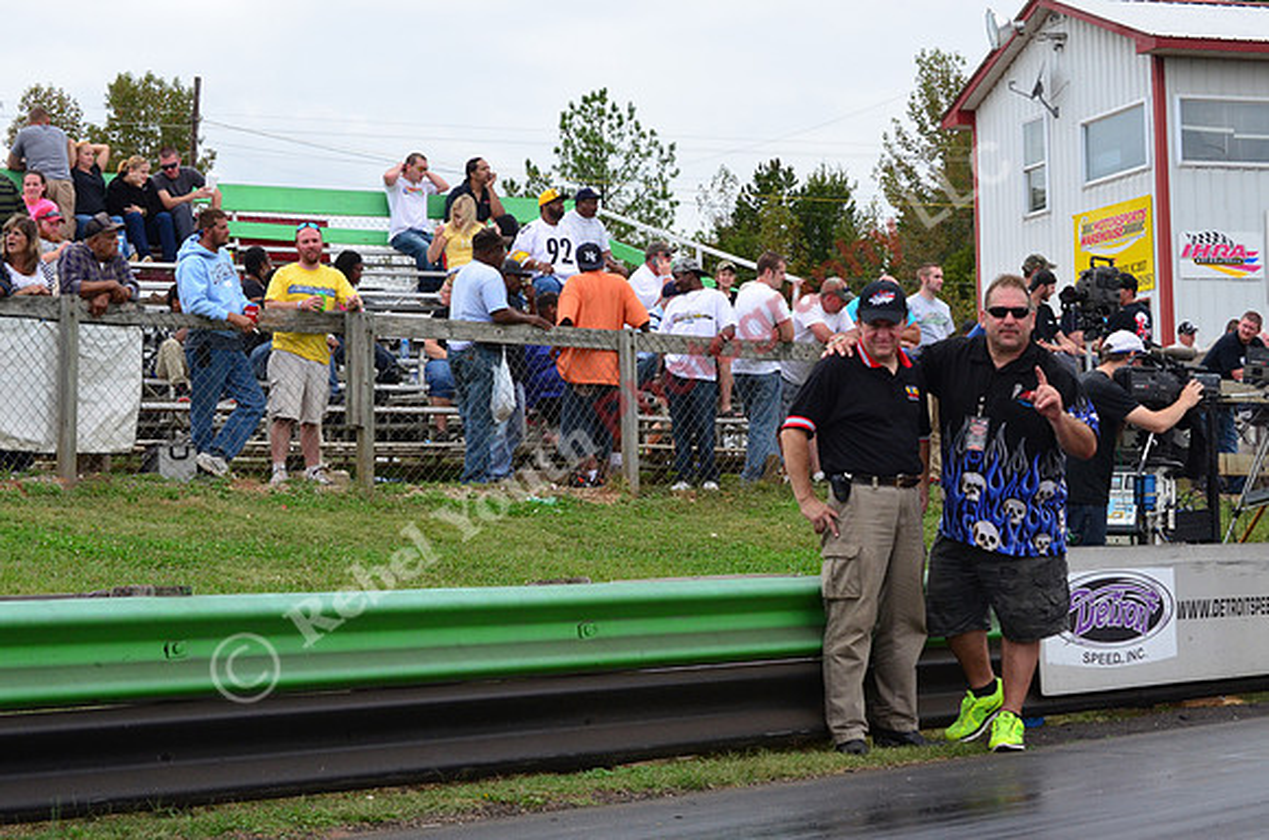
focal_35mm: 82
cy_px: 420
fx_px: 2902
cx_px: 634
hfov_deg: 24.7
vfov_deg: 16.5
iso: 1000
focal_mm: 55
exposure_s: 1/500
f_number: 11
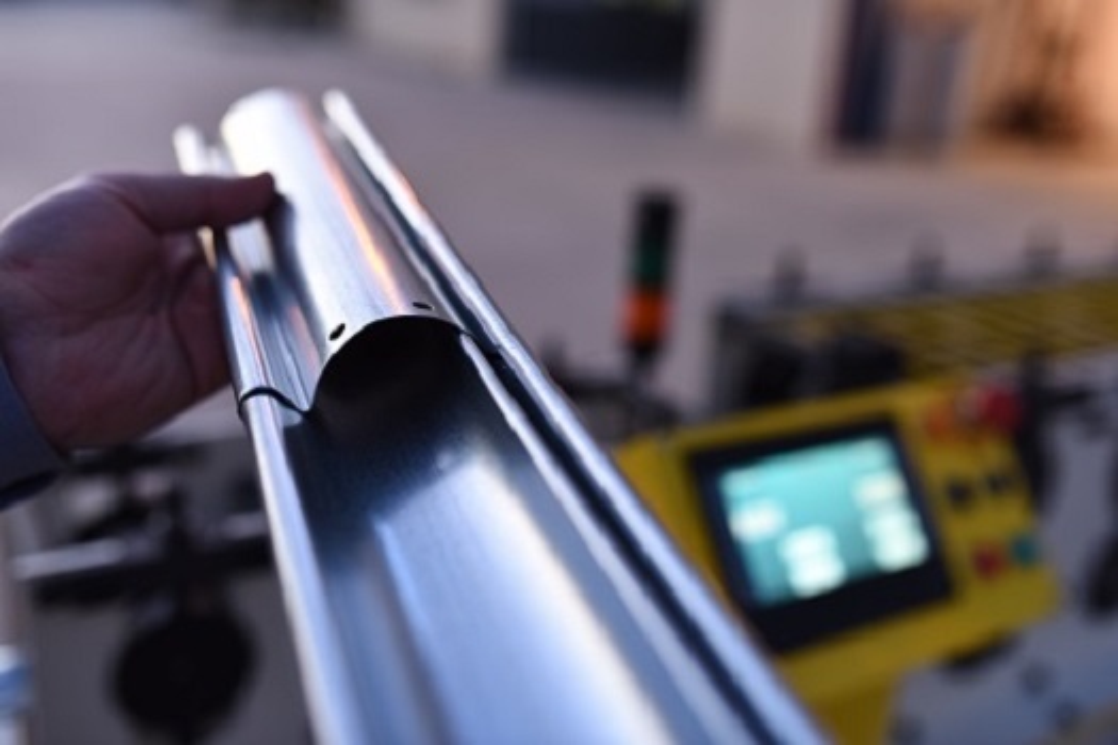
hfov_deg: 54.4
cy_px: 372
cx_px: 559
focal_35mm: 35
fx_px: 1087
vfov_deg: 37.9
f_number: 2.2
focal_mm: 35
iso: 640
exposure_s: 1/80
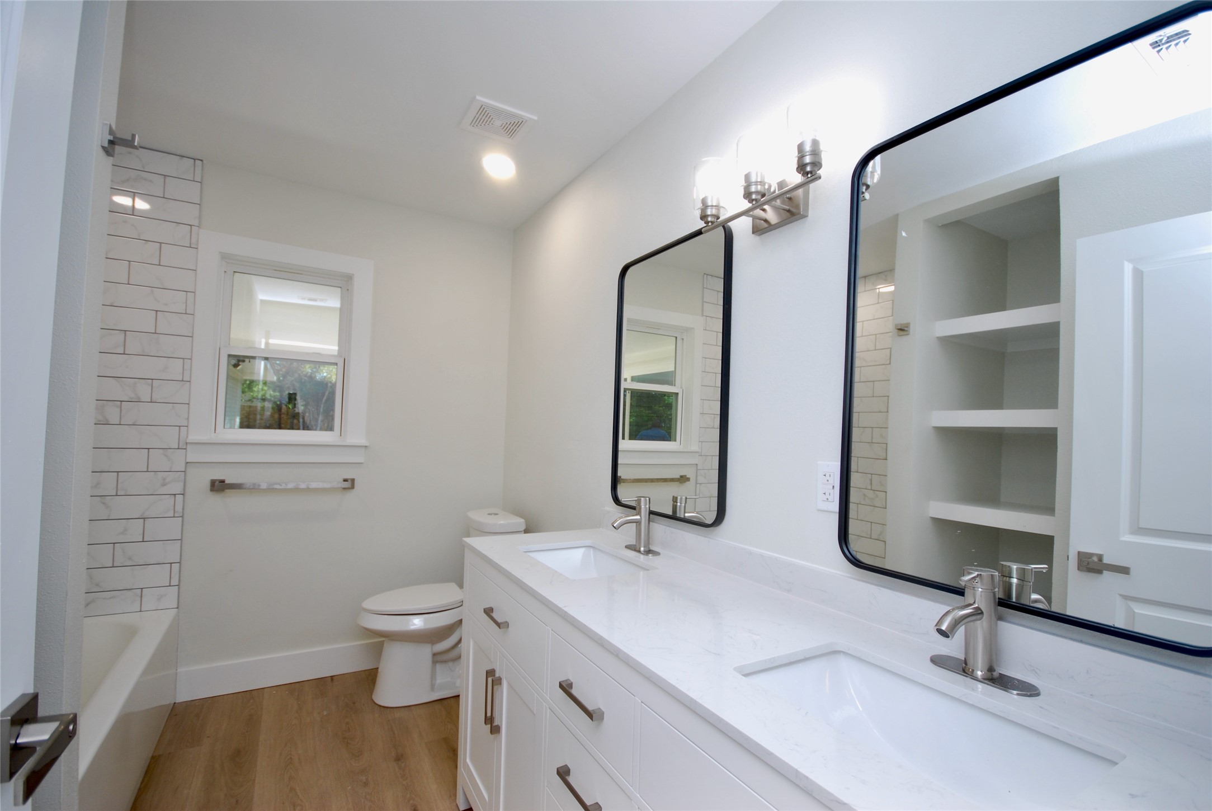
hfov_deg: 94.9
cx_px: 606
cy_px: 406
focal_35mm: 16
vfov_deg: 72.2
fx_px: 556
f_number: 4.2
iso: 200
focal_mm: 11
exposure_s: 1/50
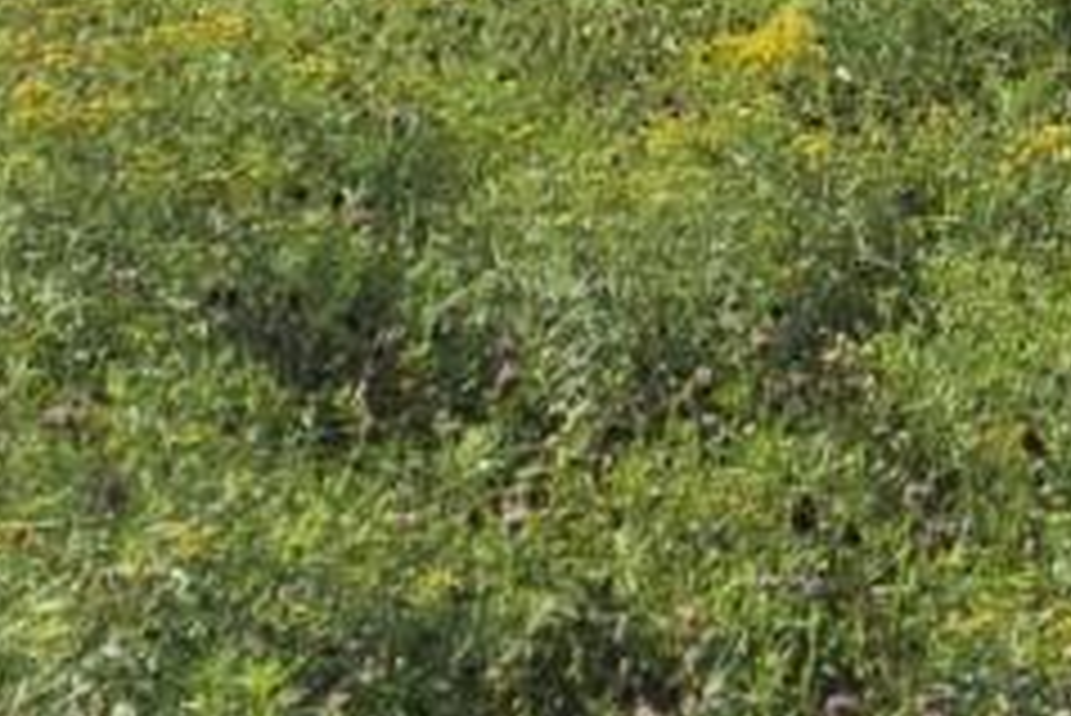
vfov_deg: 6.7
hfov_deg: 10.2
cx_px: 963
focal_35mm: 201
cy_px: -603
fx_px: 5983
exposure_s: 1/5778
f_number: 1.7
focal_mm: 6.3
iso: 80
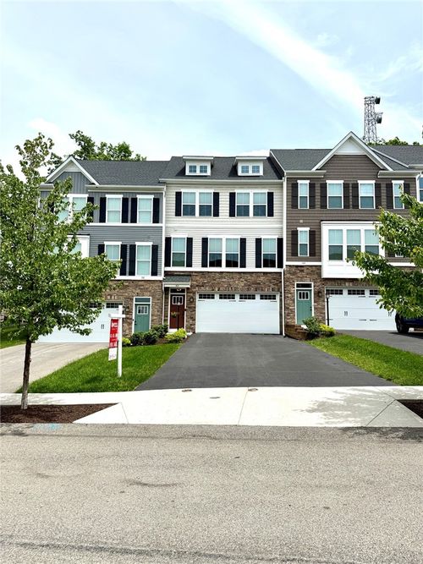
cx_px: 212
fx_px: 391
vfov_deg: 71.6
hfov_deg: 56.8
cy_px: 282
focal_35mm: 24
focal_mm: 6.76
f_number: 1.78
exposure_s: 1/7353
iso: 80
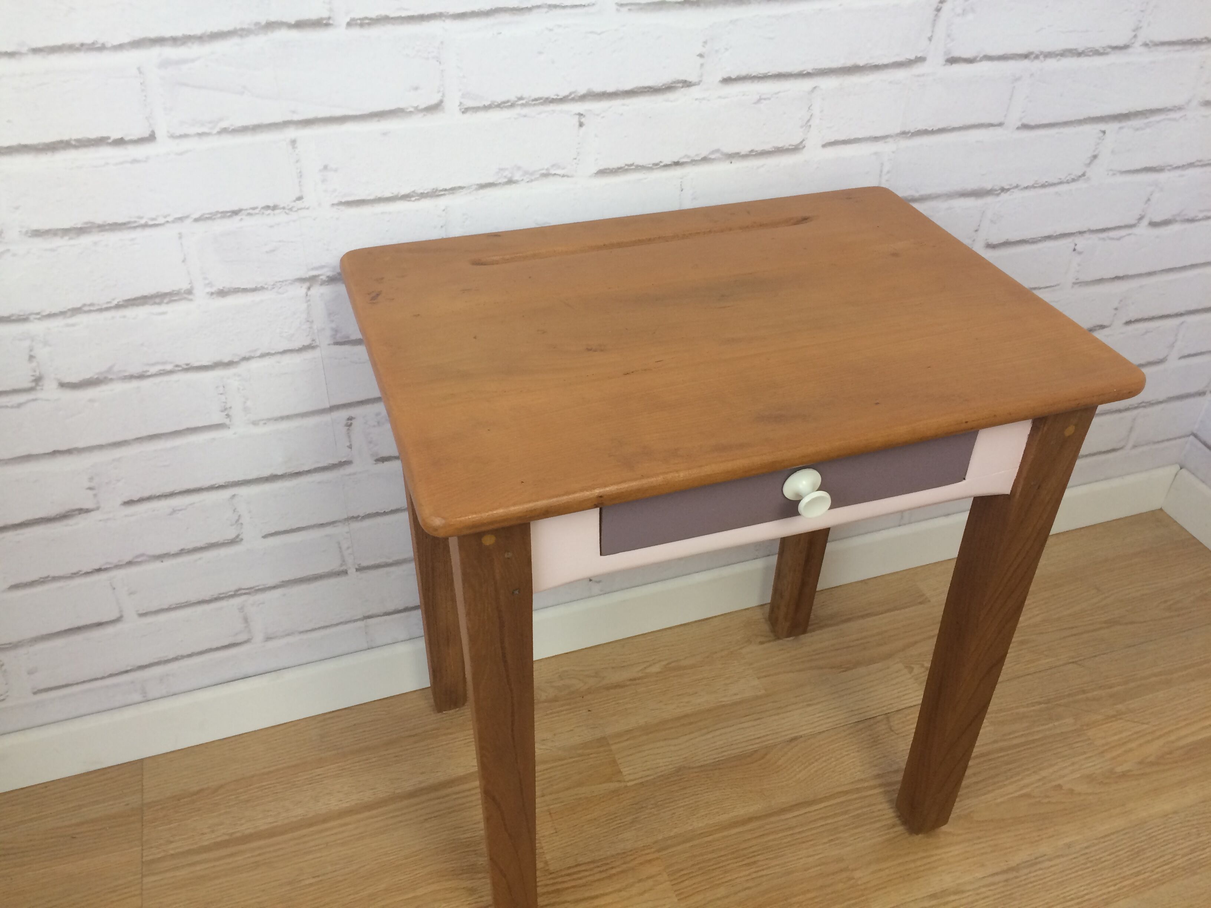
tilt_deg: -37.8
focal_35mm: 29
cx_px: 606
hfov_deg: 61.7
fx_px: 1015
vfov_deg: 48.2
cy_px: 454
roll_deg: -1.3
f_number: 2.2
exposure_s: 1/33
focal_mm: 4.15
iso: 50
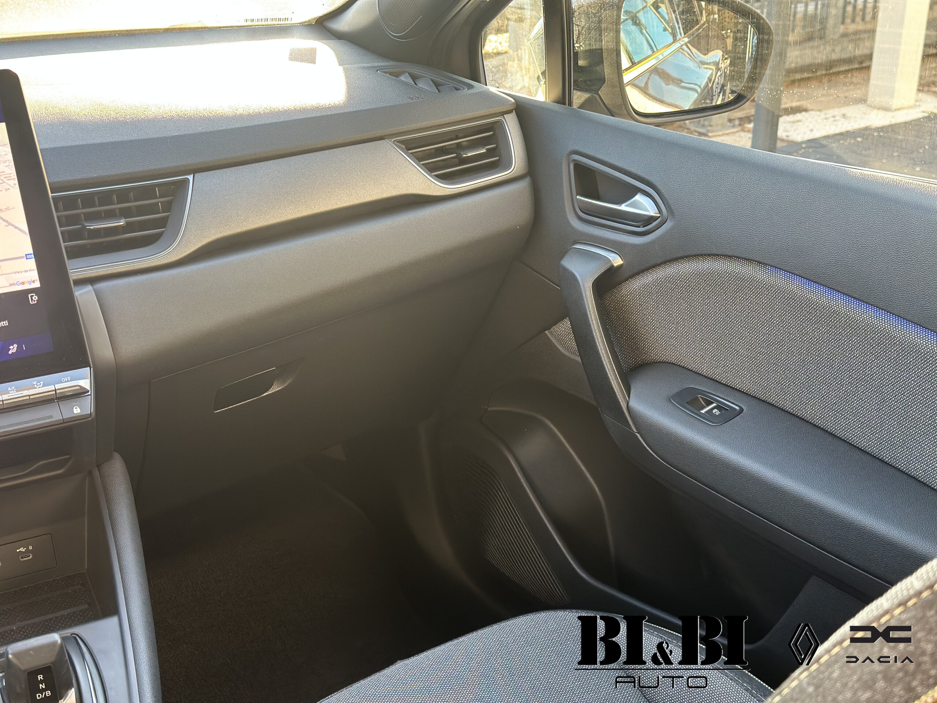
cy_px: 352
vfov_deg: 30.3
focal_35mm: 48
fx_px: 1299
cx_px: 468
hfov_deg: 39.7
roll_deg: -0.2
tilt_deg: -24.6
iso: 125
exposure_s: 1/79
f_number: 1.78
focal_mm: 6.86
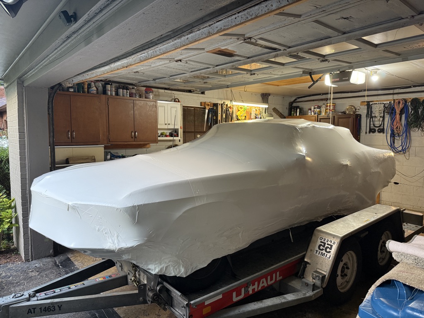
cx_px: 212
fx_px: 294
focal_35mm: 24
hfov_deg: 71.6
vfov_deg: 56.8
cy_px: 159
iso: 250
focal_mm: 6.76
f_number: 1.78
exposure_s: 1/60
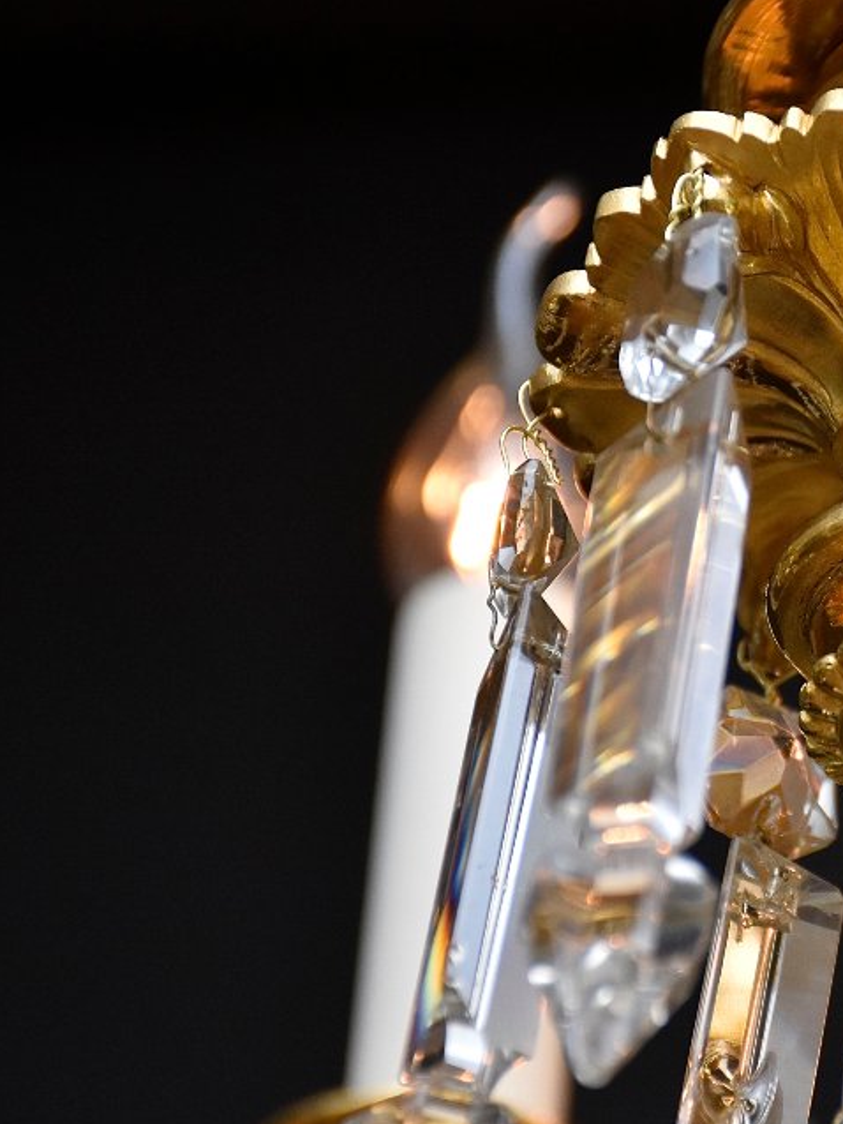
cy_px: 559
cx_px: 1023
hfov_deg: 6.4
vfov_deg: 8.6
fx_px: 7495
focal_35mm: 231
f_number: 5.3
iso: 900
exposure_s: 1/125
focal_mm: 85
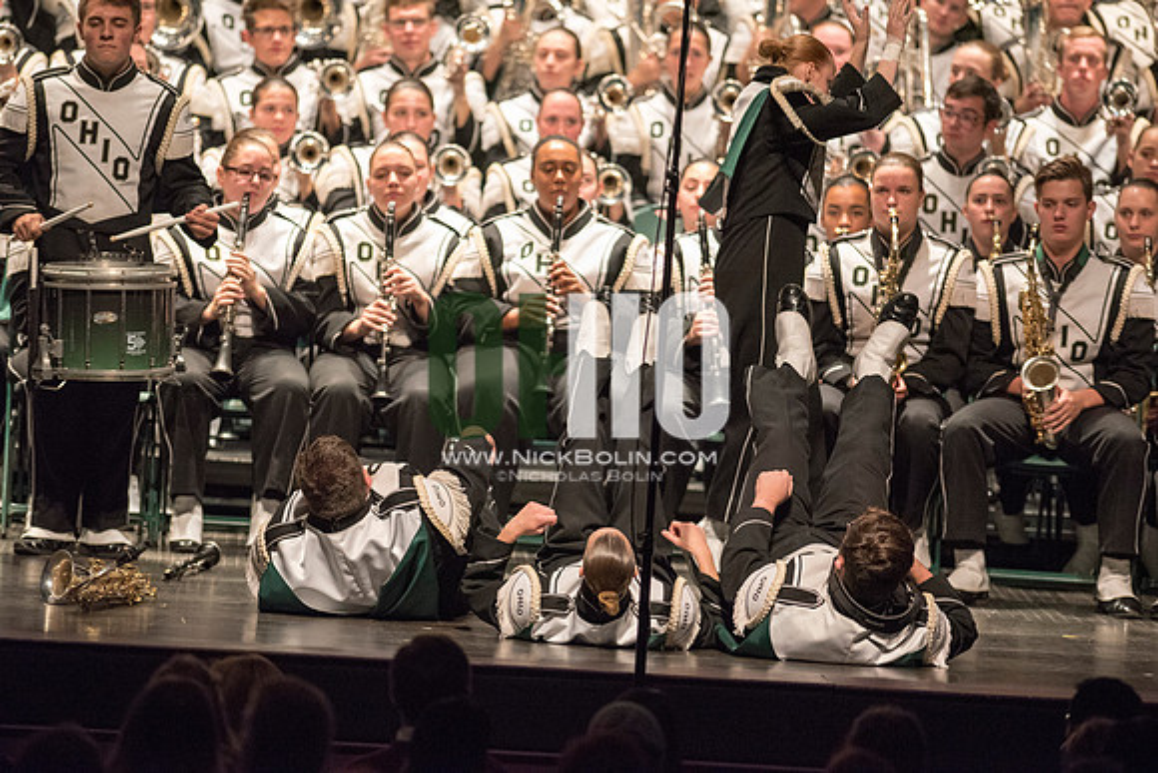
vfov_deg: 4.6
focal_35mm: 300
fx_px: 9652
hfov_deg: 6.9
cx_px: 579
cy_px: 386
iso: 4000
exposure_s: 1/500
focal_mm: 300
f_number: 2.8
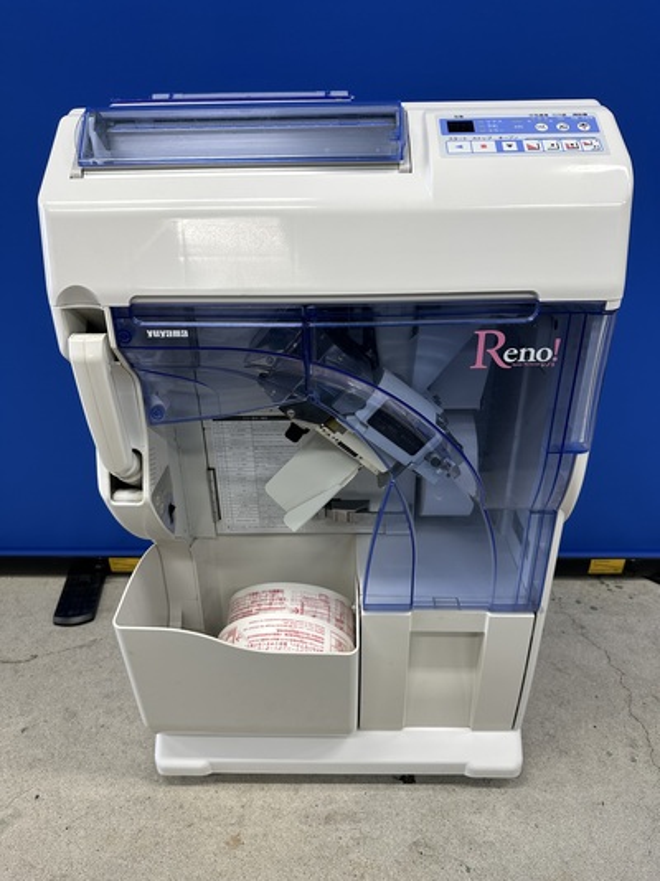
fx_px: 611
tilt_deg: -26.8
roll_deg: +0.4
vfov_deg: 71.6
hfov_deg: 56.8
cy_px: 440
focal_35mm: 24
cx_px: 330
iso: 100
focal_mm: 6.86
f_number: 1.78
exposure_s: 1/120
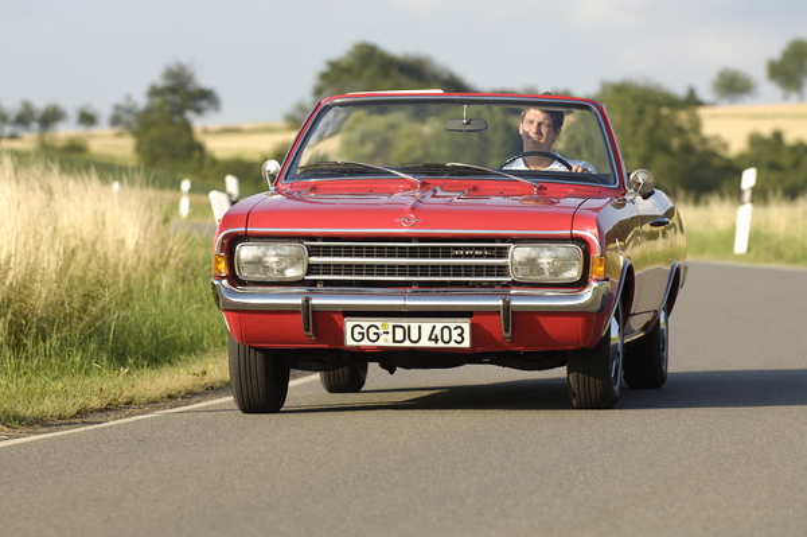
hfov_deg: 8.6
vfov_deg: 5.7
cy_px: 268
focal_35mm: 240
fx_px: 5375
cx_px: 404
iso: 160
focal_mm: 160
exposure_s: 1/500
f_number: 5.6
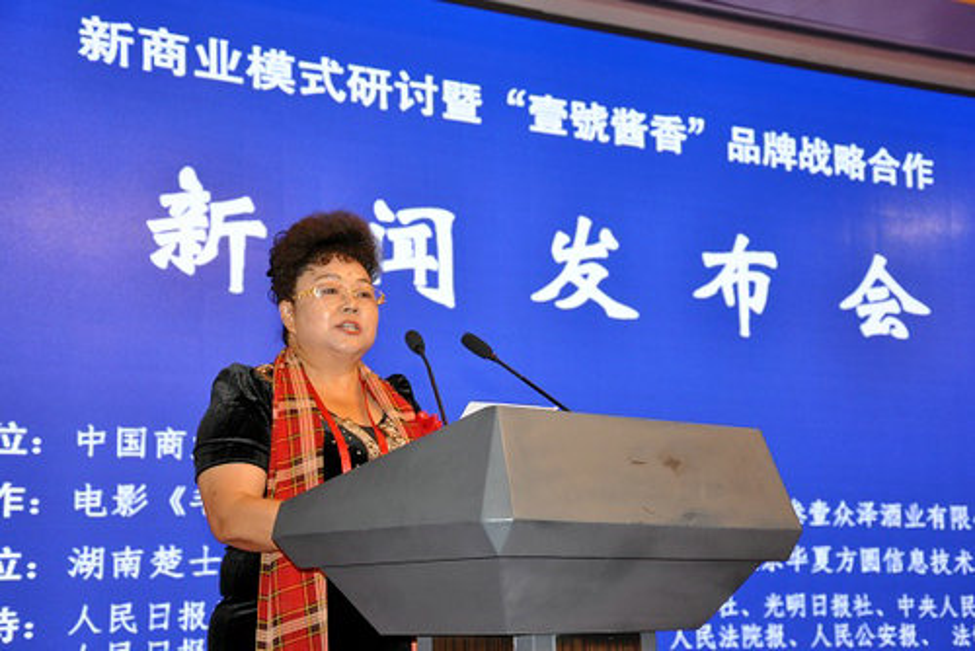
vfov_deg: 21.6
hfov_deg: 31.9
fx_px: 1707
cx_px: 488
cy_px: 326
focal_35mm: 63
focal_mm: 42
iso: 800
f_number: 4.8
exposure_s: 1/80
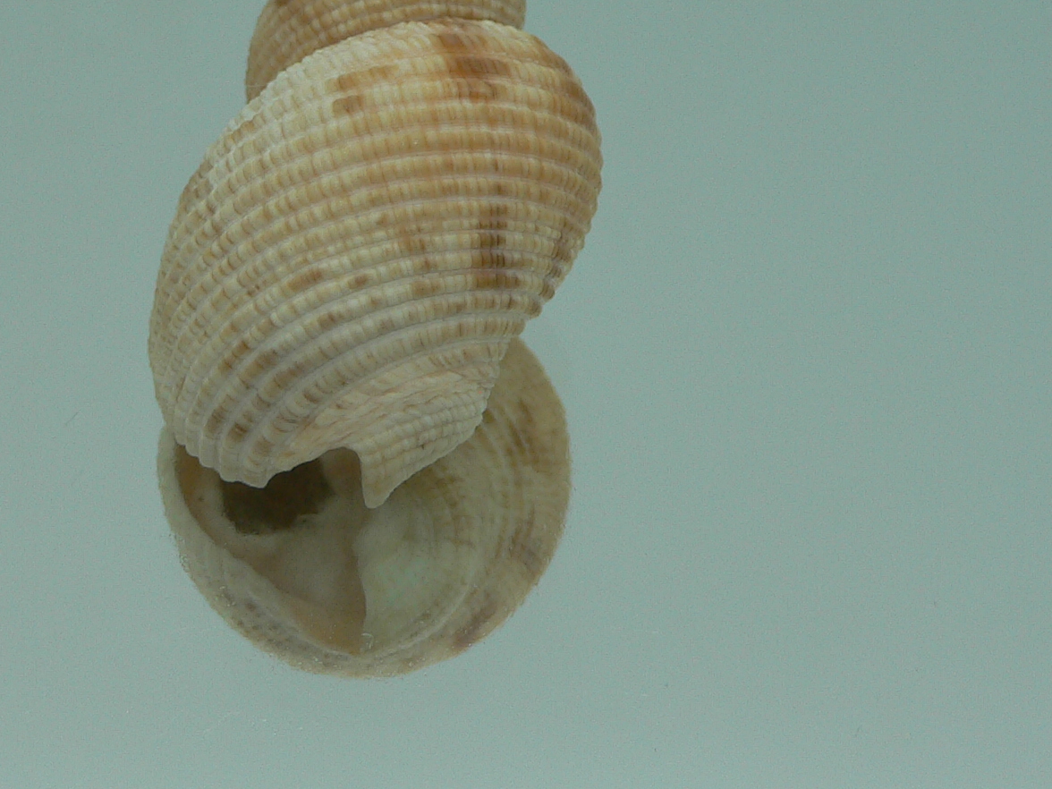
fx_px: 1823
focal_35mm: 60
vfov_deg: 24.3
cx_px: 379
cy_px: 259
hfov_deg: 32.0
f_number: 2.8
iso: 80
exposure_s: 1/60
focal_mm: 4.6
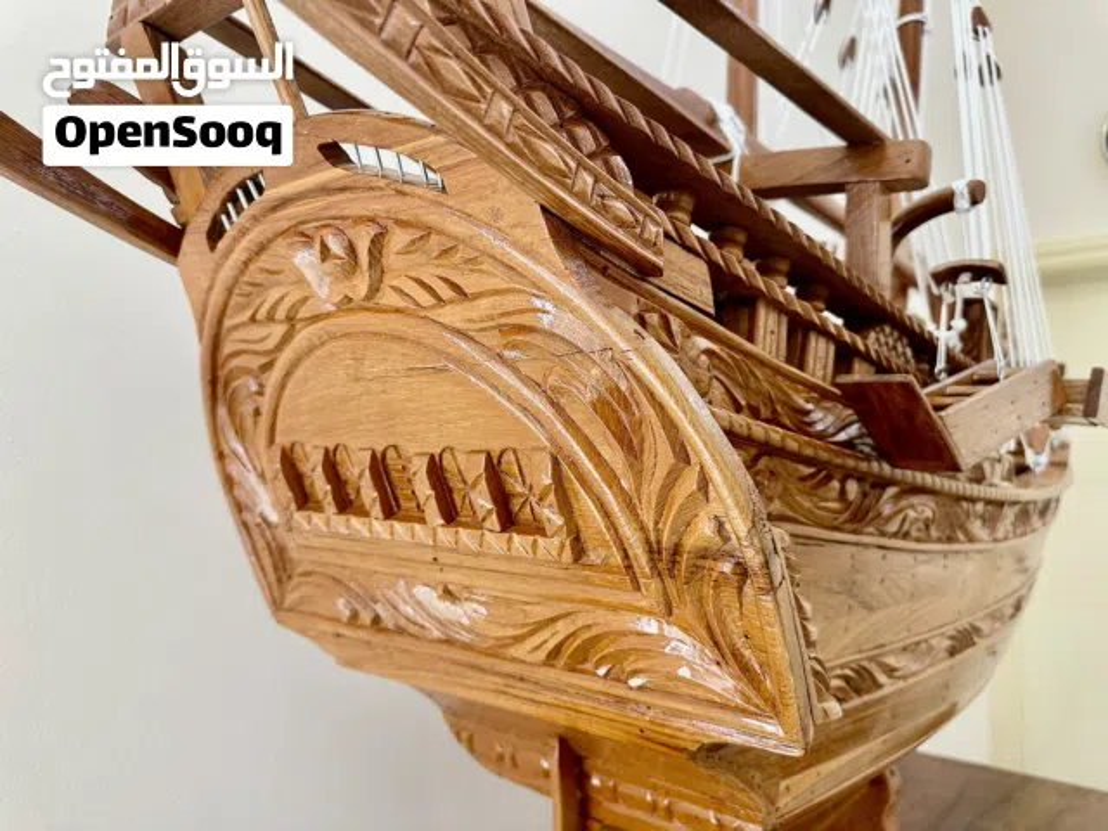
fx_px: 768
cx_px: 554
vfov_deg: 56.8
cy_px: 416
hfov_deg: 71.6
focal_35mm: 24
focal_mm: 6.86
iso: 250
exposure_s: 1/96
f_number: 1.78
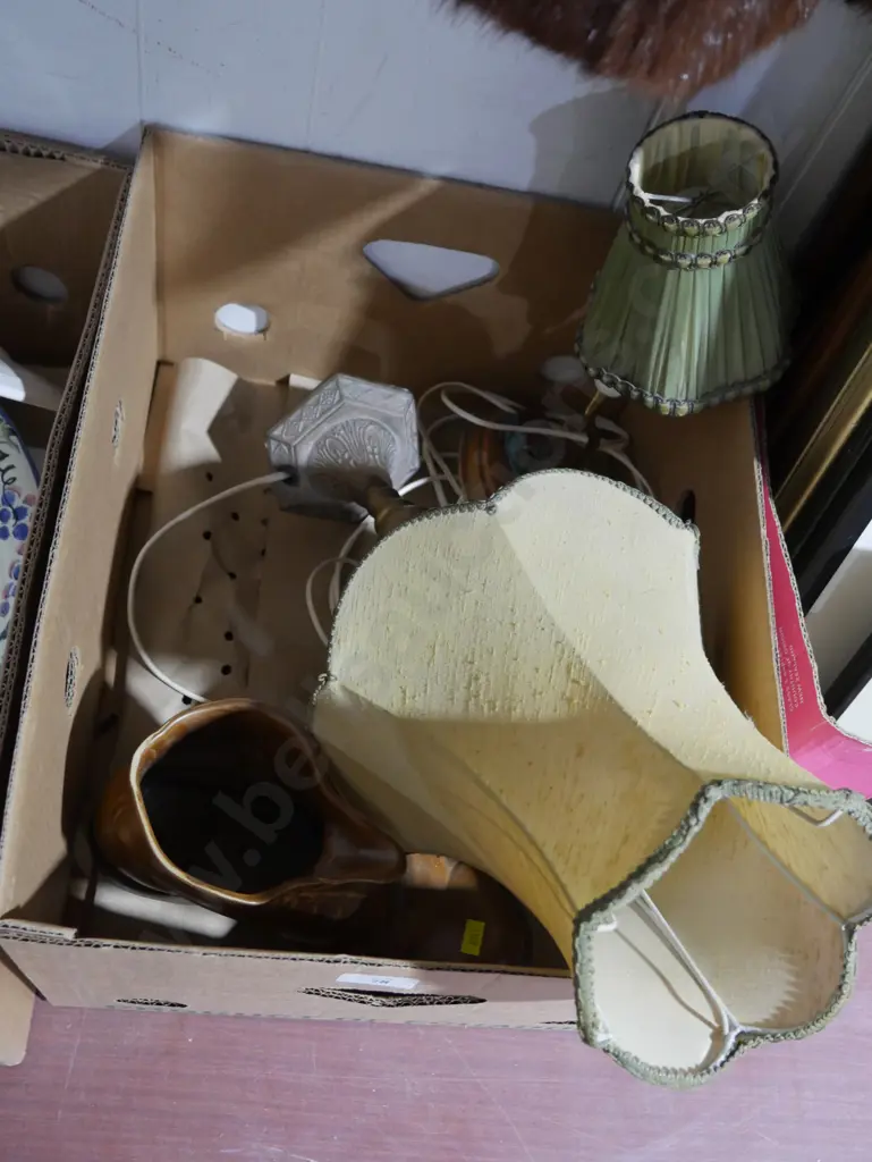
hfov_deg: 41.8
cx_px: 436
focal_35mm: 34
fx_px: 1141
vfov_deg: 53.9
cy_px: 581
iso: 1600
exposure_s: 1/60
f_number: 4
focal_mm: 17
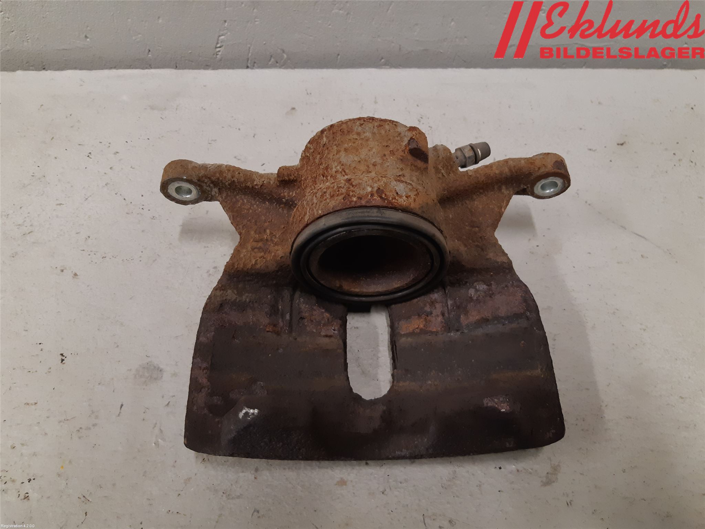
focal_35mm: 26
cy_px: 264
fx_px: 530
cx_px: 352
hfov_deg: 67.3
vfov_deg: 53.1
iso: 160
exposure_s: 1/50
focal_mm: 3.93
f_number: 1.7
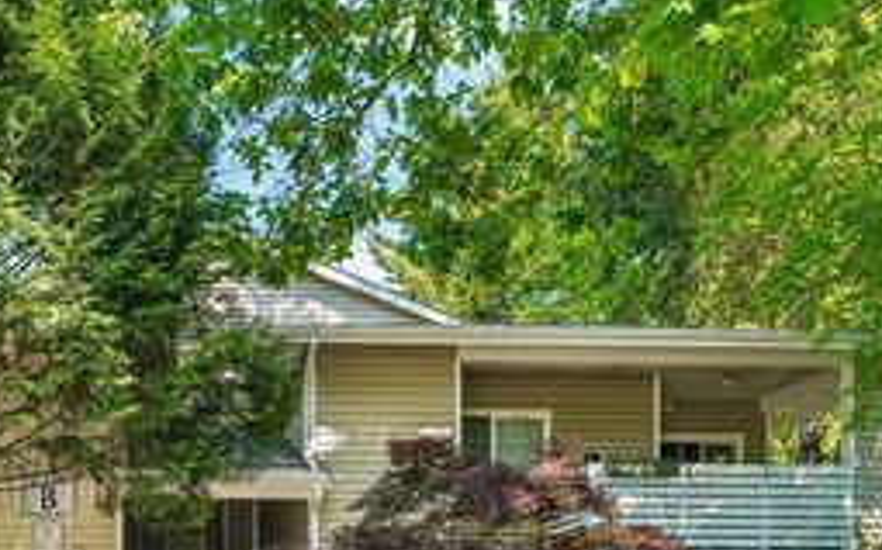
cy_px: 406
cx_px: 176
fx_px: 769
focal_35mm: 32
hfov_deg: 55.5
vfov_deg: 38.4
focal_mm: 16
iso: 1600
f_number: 8
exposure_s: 1/160
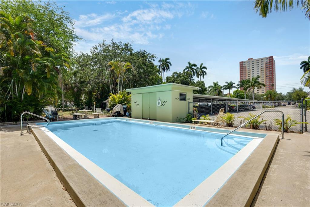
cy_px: 104
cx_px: 155
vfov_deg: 73.8
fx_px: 138
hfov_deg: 96.7
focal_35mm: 16
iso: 200
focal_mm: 16
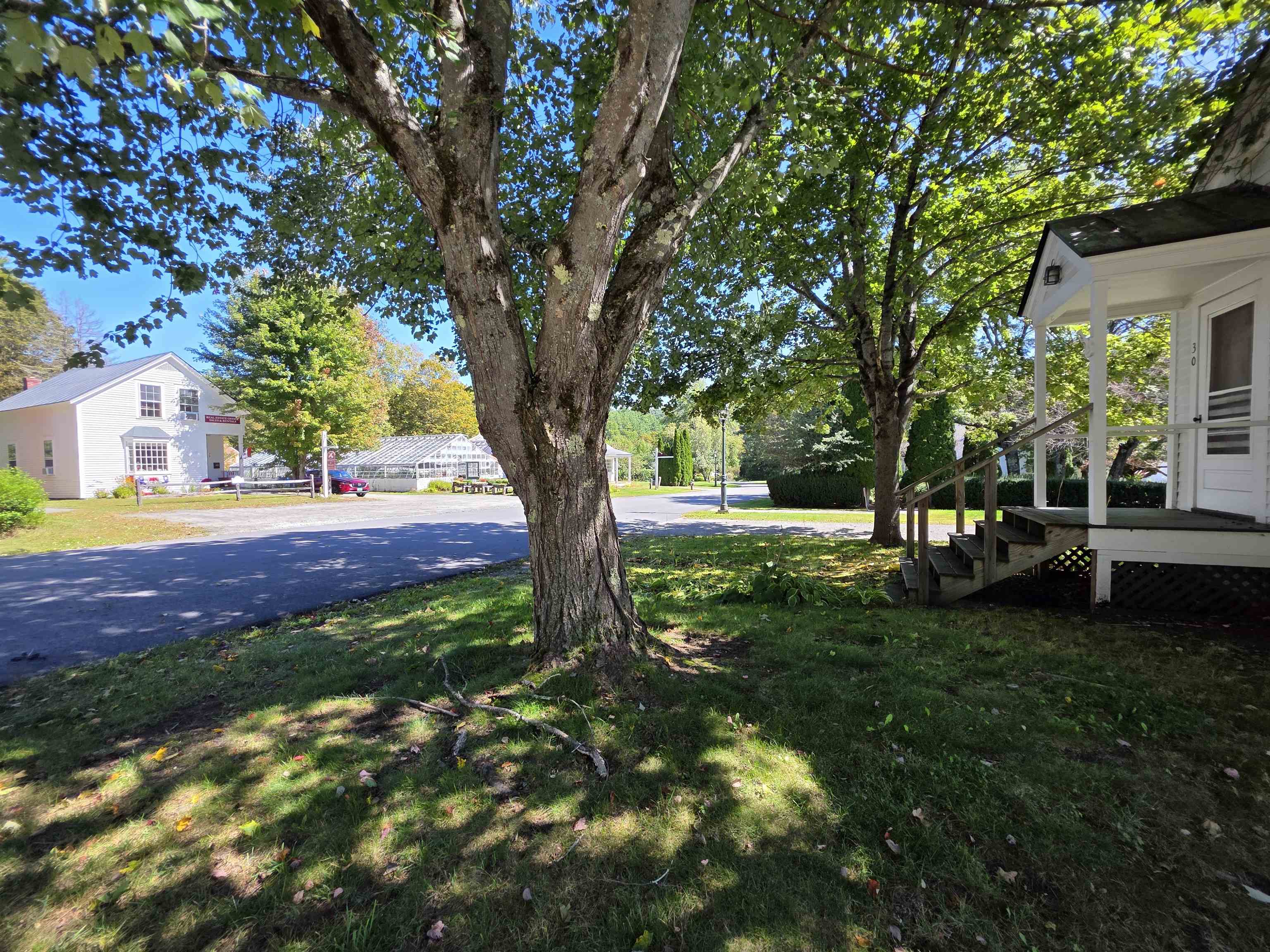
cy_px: 476
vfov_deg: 89.9
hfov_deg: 106.2
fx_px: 477
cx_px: 635
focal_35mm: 13
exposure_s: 1/457
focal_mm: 2.2
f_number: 1.9
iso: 40
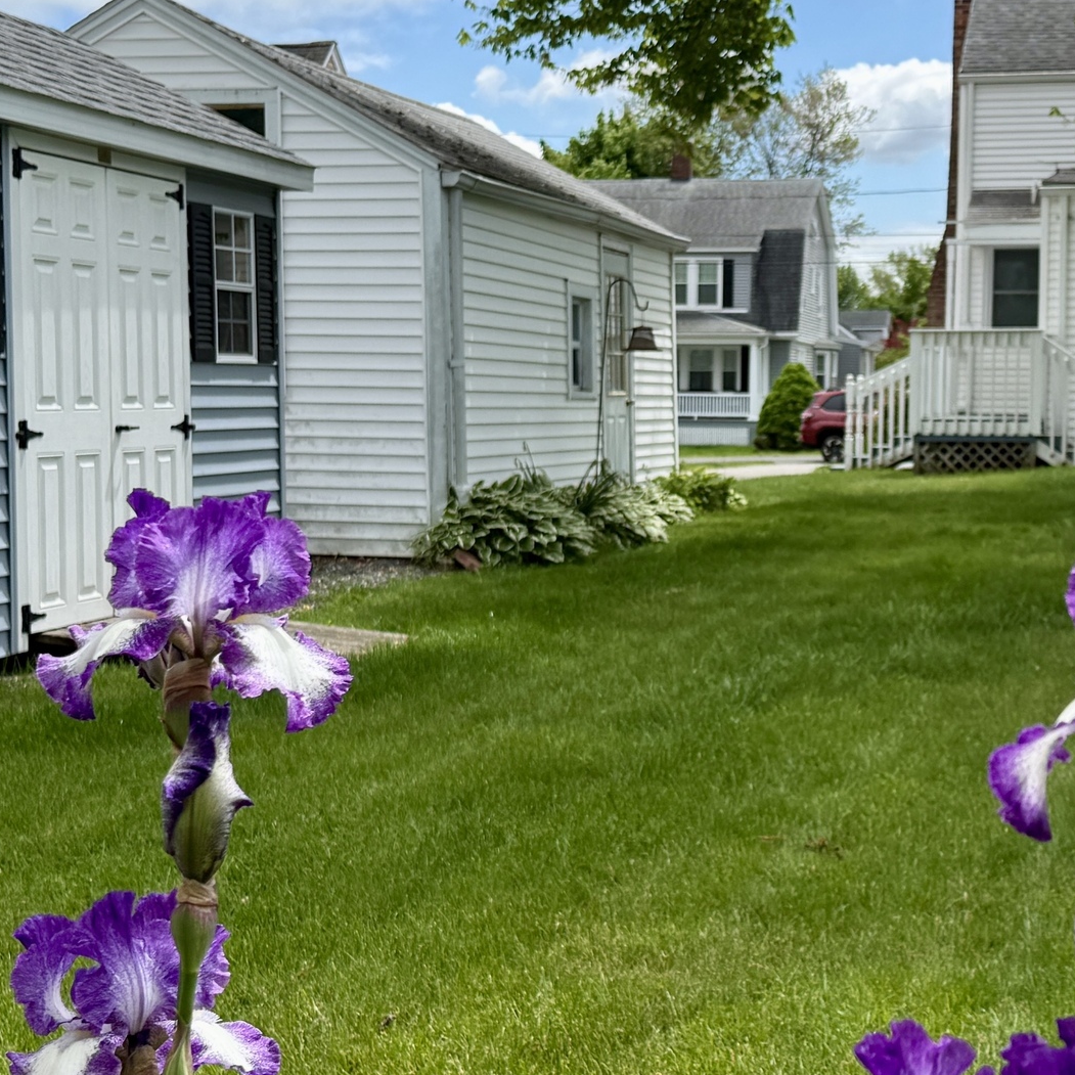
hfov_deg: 27.7
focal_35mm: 62
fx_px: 2178
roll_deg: -0.3
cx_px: 647
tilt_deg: -4.4
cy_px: 539
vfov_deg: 27.7
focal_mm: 6.76
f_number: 1.78
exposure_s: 1/4405
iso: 80
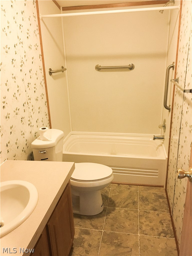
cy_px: 128
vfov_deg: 61.7
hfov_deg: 48.2
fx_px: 214
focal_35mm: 29
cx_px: 96
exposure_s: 1/20
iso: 200
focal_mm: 4.15
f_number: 2.2
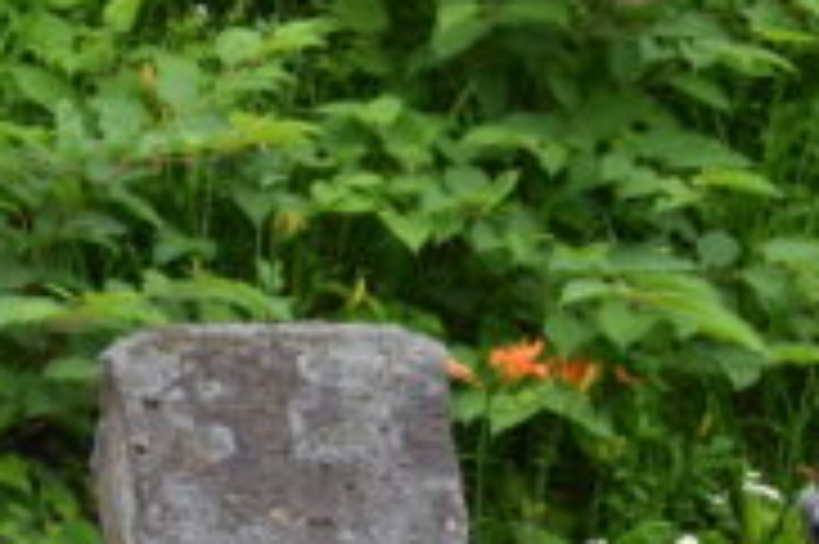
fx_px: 4023
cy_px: -119
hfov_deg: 10.5
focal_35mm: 177
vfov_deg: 7.7
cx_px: -886
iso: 800
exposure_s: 1/500
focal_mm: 28
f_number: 11
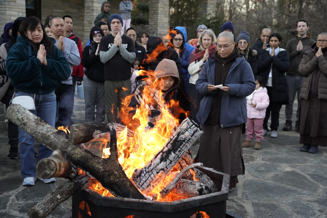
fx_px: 419
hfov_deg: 42.7
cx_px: 164
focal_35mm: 46
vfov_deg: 29.2
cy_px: 109
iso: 8000
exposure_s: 1/2000
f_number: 4
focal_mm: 46.1
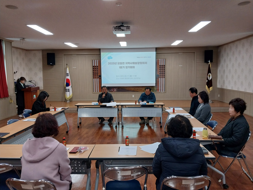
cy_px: 95
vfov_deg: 53.1
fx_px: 190
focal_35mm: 26
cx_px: 126
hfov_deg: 67.3
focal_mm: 4
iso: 80
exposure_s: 1/60
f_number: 1.8
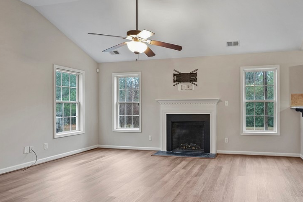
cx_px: 198
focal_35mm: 24
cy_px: 114
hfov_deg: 71.8
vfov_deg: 53.1
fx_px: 202
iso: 640
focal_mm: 16
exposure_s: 1
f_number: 7.1
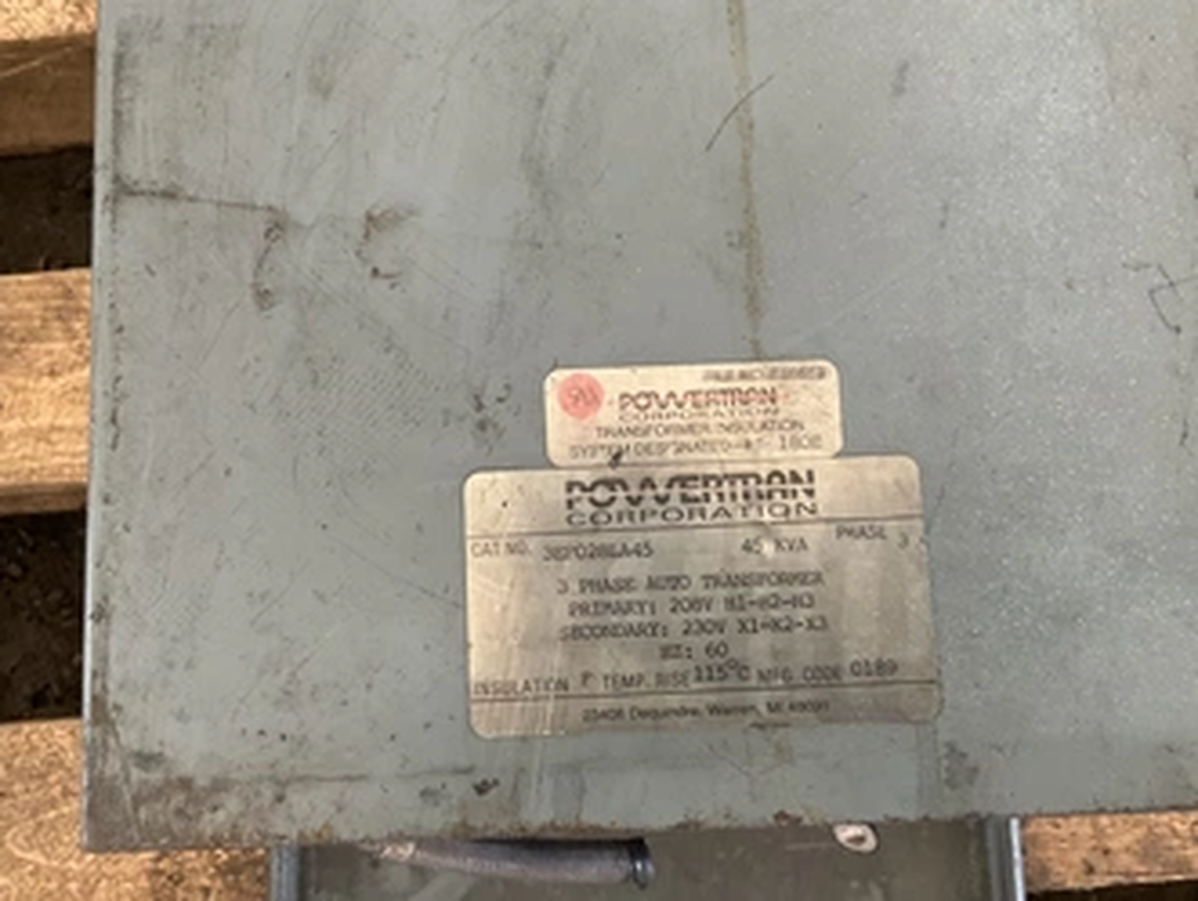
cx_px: 568
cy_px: 387
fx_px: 1213
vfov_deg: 40.7
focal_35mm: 35
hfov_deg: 52.6
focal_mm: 3
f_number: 1.8
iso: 200
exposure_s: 1/60
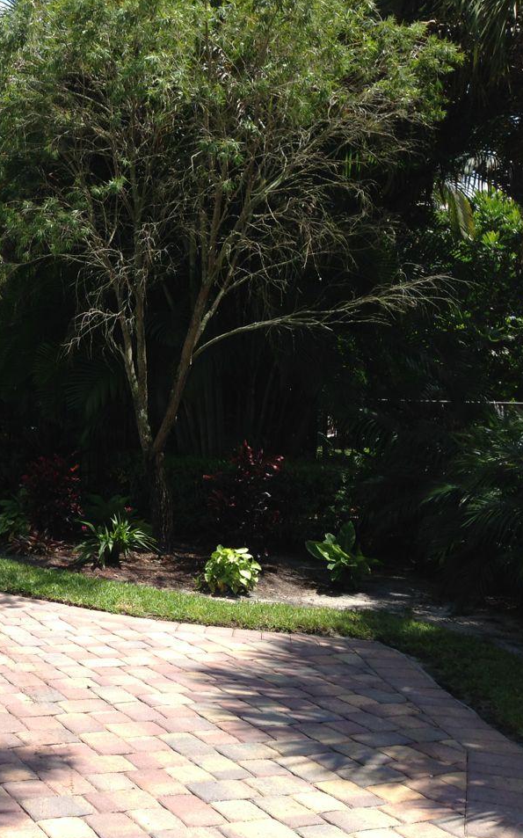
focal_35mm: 47
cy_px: 419
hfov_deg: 25.8
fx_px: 1073
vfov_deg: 42.7
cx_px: -17
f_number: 2.4
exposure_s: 1/797
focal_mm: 4.12
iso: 50
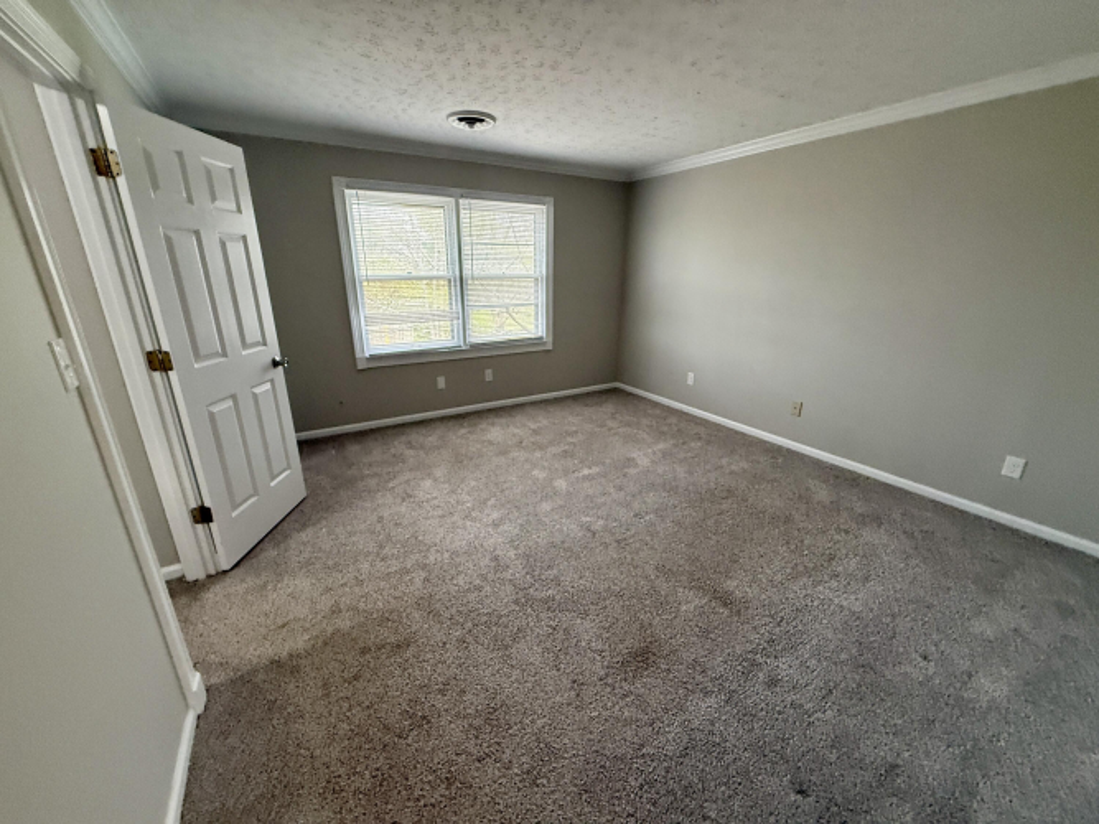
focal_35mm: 14
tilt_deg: -18.6
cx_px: 550
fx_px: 444
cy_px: 412
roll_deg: -0.3
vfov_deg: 85.7
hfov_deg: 102.1
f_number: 2.2
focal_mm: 2.22
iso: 500
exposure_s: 1/120
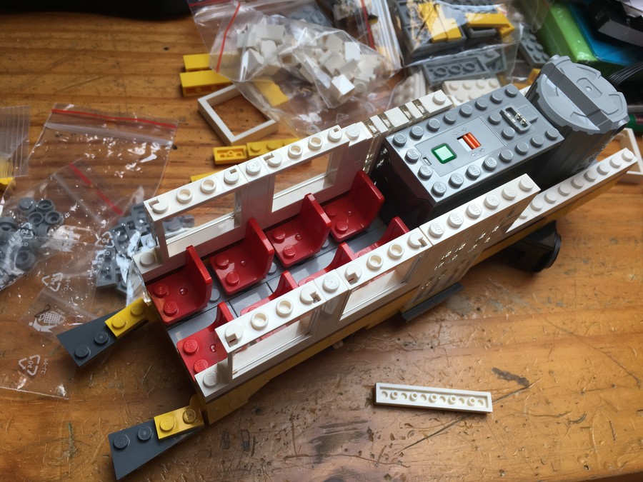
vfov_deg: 48.2
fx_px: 539
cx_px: 322
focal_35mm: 29
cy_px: 241
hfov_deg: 61.7
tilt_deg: -60.8
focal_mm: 4.15
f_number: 2.2
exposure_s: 1/100
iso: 25
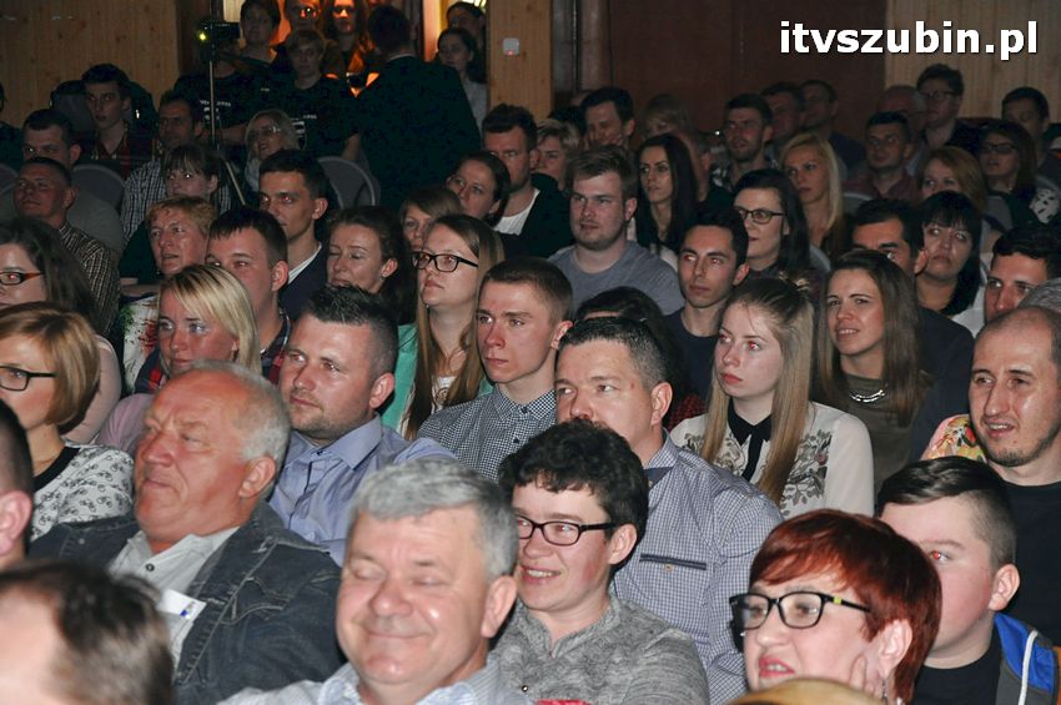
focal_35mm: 93
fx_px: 2738
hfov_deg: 21.9
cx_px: 530
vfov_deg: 14.7
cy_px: 352
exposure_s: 1/60
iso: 1000
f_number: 5.3
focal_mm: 62
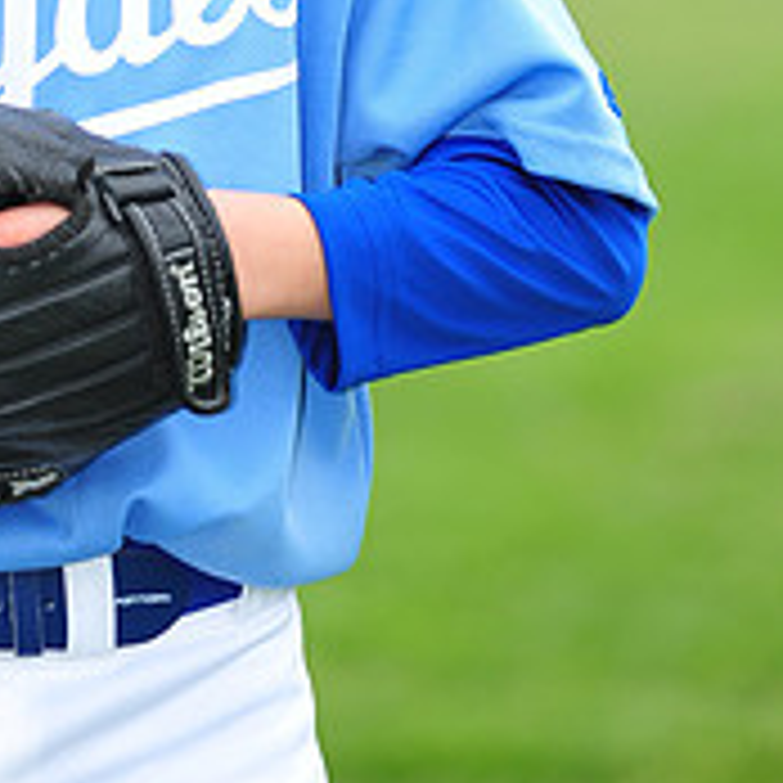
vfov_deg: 3.1
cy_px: -500
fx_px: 14459
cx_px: -14
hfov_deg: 3.1
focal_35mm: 565
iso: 400
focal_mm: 200
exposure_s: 1/400
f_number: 5
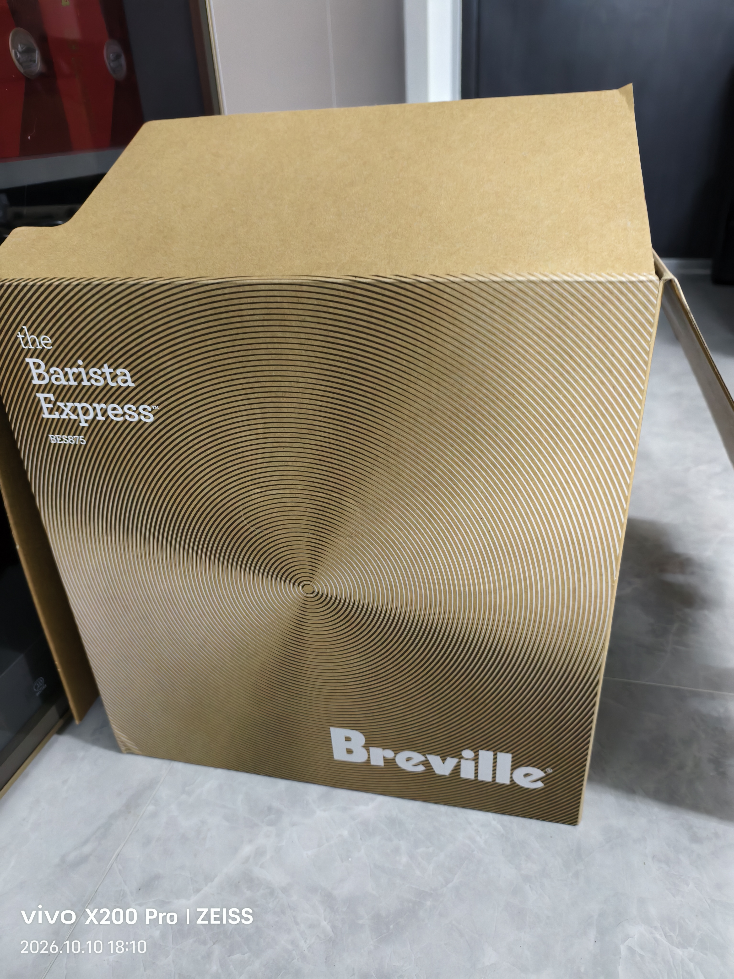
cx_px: 367
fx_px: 650
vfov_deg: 73.9
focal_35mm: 23
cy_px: 490
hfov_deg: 58.9
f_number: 1.57
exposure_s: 1/33.3
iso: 1404
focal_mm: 6.54
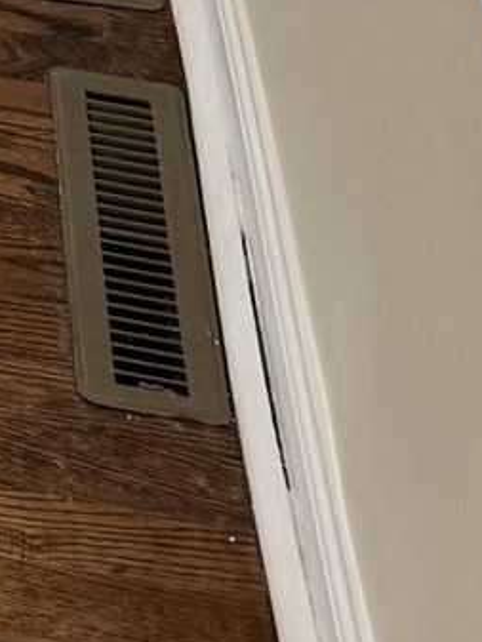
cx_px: -1116
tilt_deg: -12.0
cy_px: -1360
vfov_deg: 9.3
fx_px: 3043
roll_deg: +1.6
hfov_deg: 7.6
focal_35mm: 164
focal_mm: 6.76
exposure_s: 1/60
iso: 160
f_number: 1.78
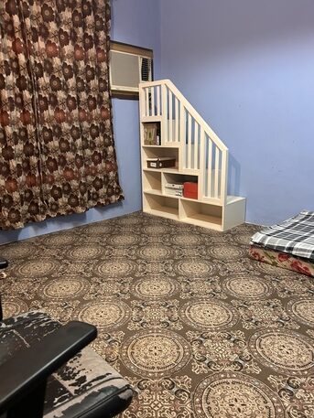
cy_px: 209
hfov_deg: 53.1
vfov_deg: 67.3
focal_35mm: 26
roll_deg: -0.4
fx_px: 314
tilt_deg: -14.0
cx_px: 157
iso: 500
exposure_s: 1/40
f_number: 1.5
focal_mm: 5.7
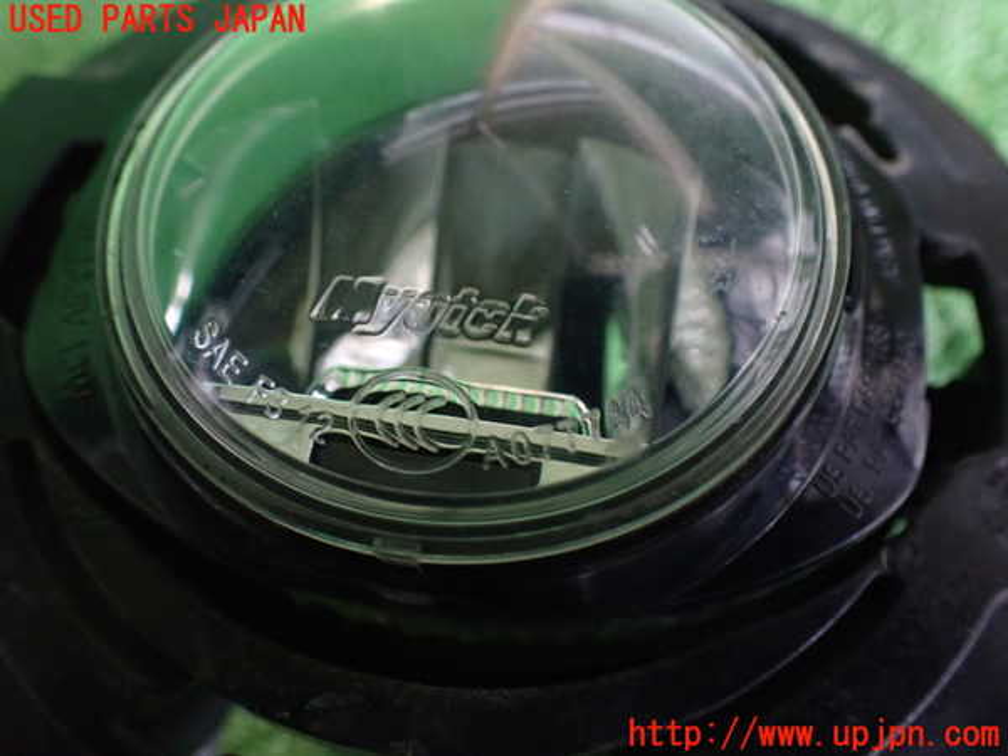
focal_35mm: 30
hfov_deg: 60.0
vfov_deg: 46.8
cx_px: 504
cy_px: 378
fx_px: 874
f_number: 2.3
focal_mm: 5.4
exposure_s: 1/50
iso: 800
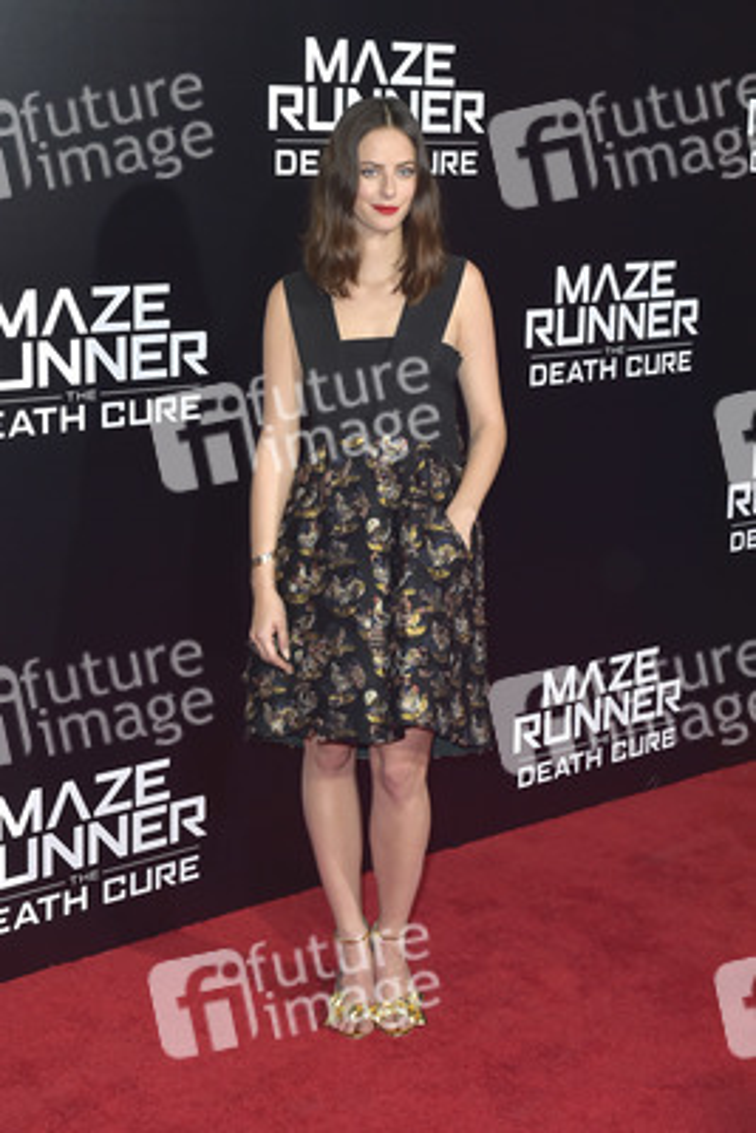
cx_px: 378
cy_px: 566
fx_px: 1825
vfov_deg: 34.5
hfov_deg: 23.4
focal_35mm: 58
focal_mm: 58
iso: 400
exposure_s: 1/250
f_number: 6.3
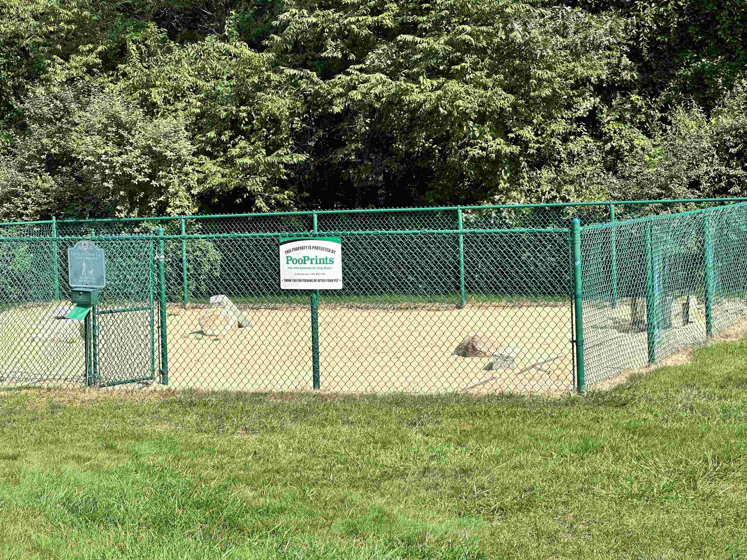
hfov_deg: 25.0
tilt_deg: -2.3
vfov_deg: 18.9
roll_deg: +1.6
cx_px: 373
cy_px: 282
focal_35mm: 78
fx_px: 1683
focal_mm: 9
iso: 32
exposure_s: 1/467
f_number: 2.8
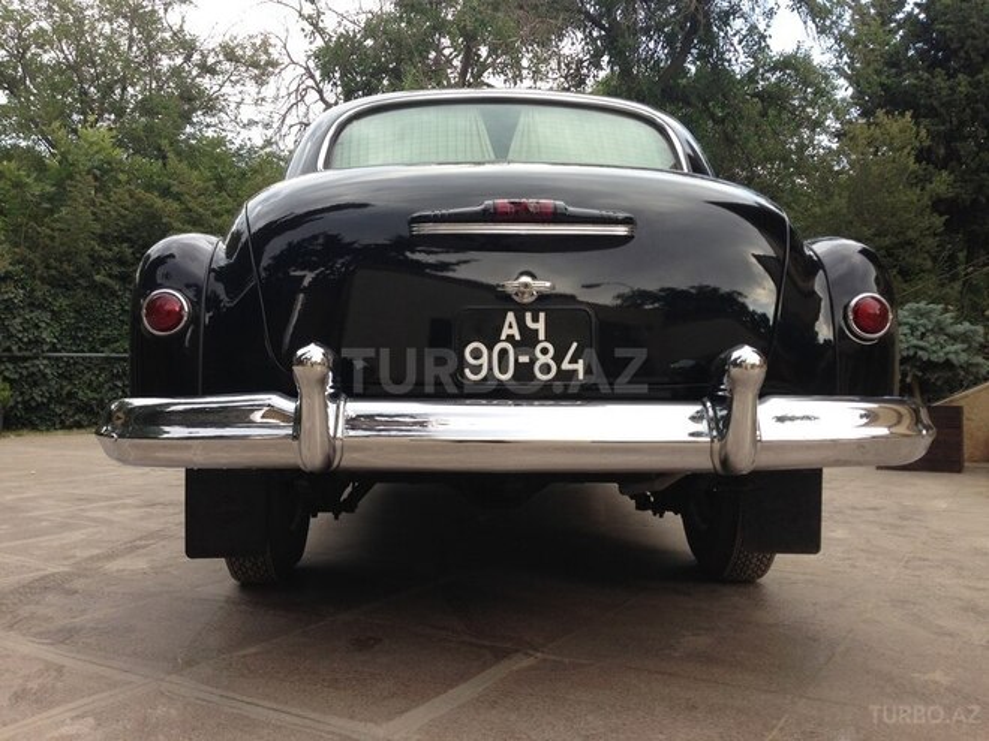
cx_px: 494
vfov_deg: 42.9
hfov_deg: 55.4
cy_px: 370
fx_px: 943
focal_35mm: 33
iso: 50
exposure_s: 1/310
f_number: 2.4
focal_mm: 4.13
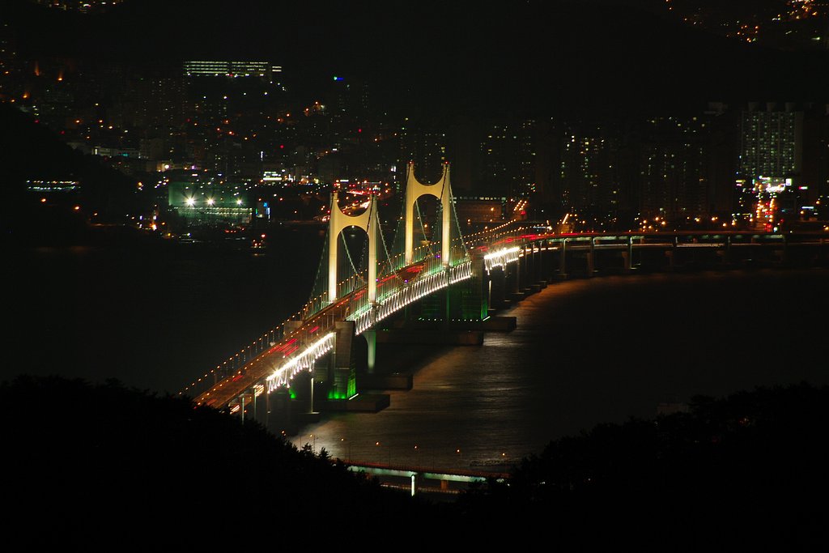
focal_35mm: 450
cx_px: 414
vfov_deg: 3.1
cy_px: 276
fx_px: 10363
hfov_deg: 4.6
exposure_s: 2
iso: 200
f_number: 8
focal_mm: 300
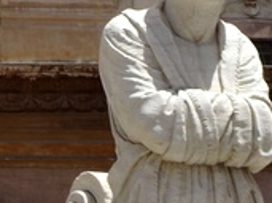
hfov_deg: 7.7
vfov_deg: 5.7
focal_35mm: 253
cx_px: -108
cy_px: -201
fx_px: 1987
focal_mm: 9.18
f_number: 4.5
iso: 80
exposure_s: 1/640
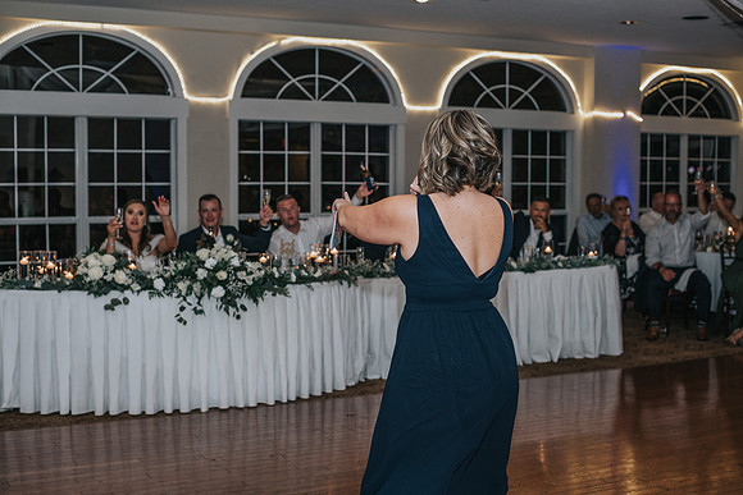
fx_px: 1032
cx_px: 372
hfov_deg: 39.6
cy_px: 248
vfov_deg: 27.0
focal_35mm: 50
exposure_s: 1/125
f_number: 4
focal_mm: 50
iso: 800
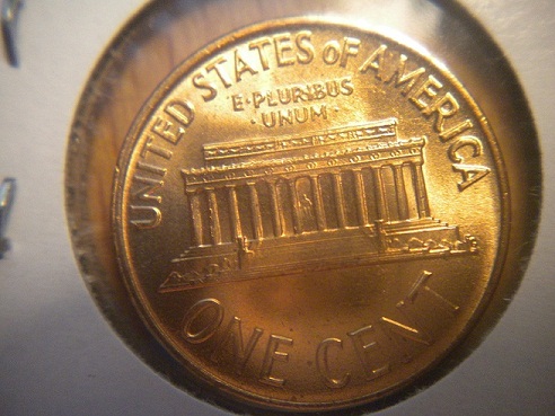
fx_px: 561
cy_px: 208
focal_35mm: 35
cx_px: 278
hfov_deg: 52.6
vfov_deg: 40.7
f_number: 3.1
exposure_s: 1/66.2
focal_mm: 6.3
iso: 384
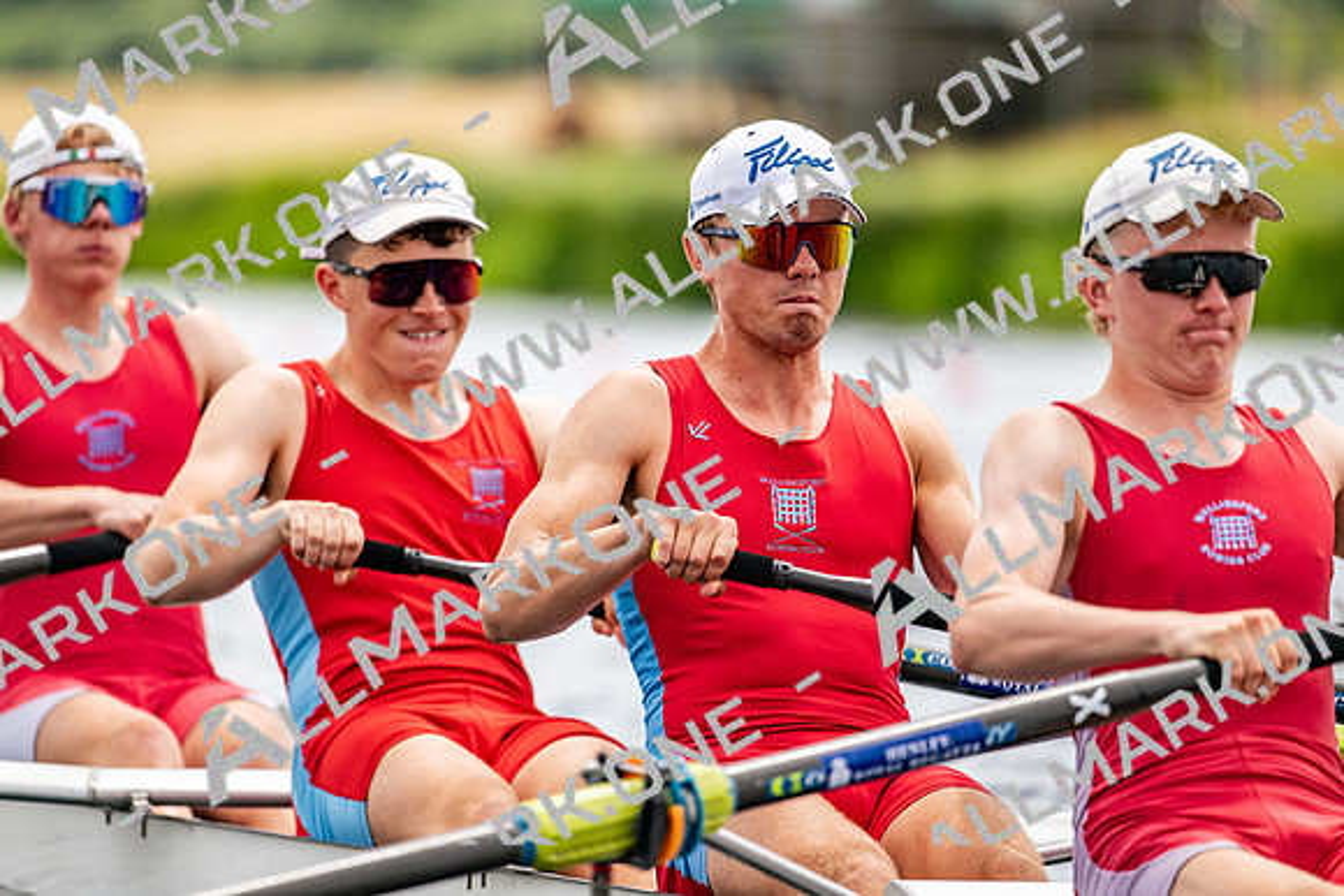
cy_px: 448
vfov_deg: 3.4
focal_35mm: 400
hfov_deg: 5.2
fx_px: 14936
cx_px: 672
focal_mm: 400
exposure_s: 1/2500
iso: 360
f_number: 4.5
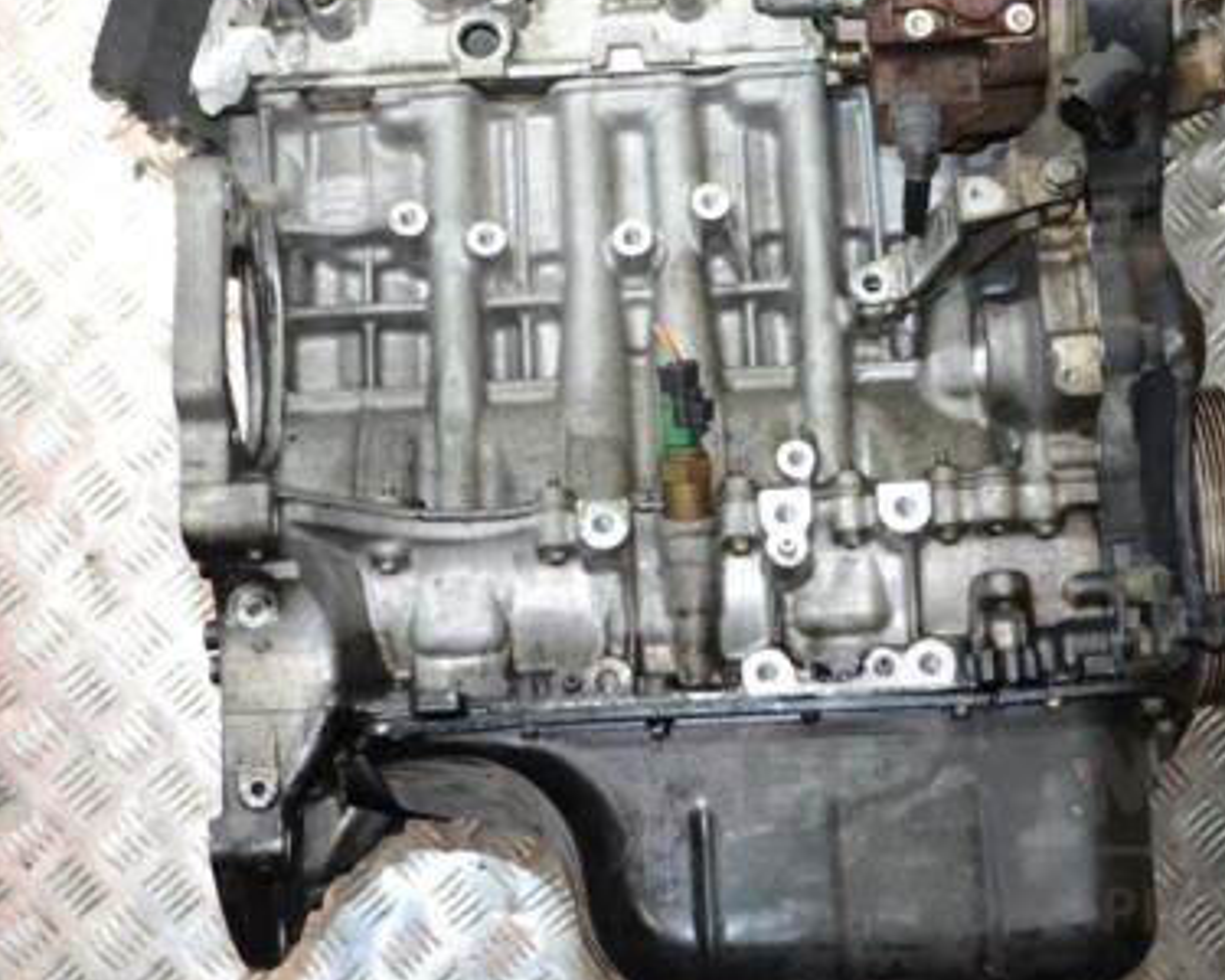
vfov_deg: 19.4
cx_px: 683
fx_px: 2855
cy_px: 340
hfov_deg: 24.2
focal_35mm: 79
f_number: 5.6
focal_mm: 35
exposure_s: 1/60
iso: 1600
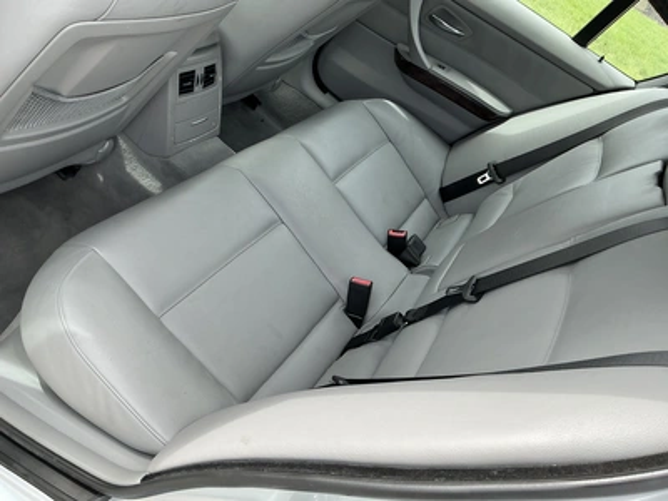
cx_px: 334
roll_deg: -34.2
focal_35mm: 28
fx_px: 540
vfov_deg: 49.7
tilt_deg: -39.4
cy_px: 250
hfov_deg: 63.4
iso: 25
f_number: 1.8
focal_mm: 3
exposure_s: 1/286
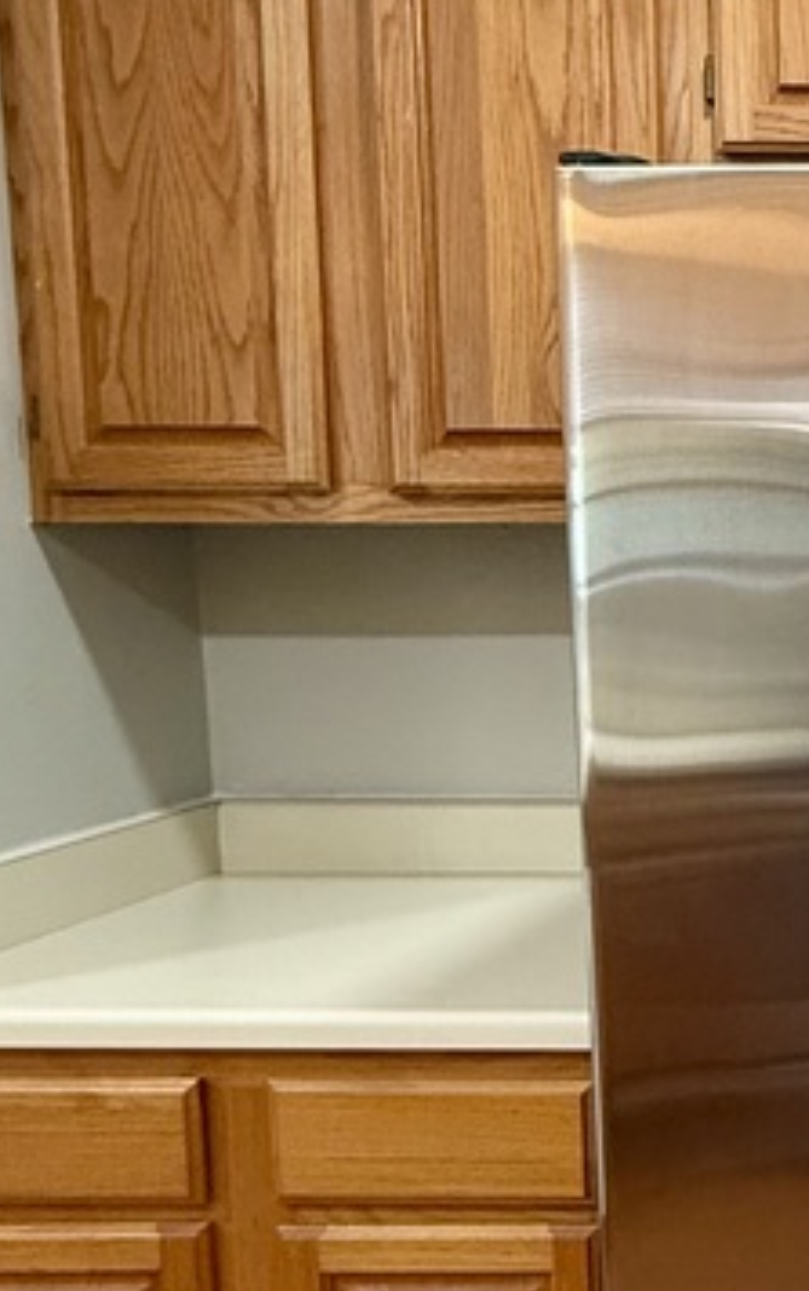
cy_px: 696
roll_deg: -0.3
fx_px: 1585
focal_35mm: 45
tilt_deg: -5.2
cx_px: 1219
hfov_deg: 23.1
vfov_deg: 44.3
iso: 250
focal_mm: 2.22
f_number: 2.2
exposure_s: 1/60
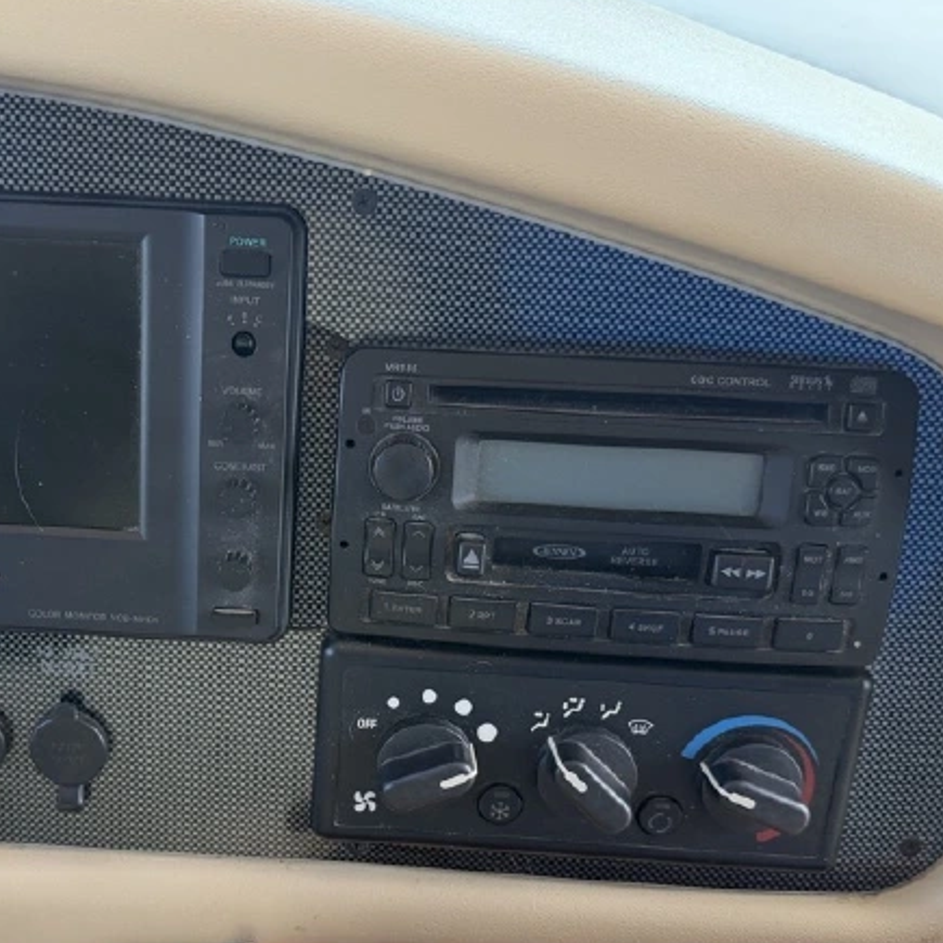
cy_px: 583
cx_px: 303
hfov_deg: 42.2
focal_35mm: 39
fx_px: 1202
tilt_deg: -50.2
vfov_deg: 42.5
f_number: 1.78
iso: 200
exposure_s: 1/226
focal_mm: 6.76
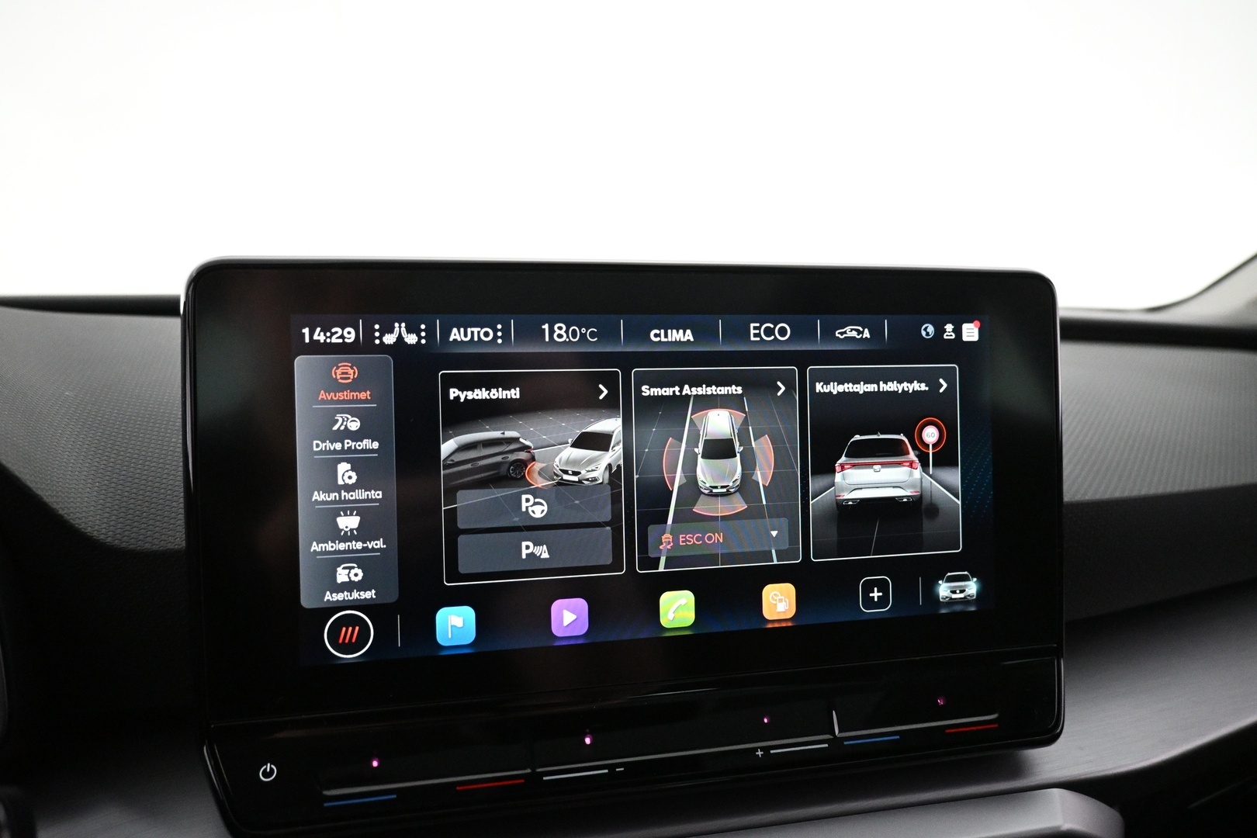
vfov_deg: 53.1
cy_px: 419
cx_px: 628
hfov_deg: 73.7
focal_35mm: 24
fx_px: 838
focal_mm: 16
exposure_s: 1/80
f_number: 3.5
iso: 4000
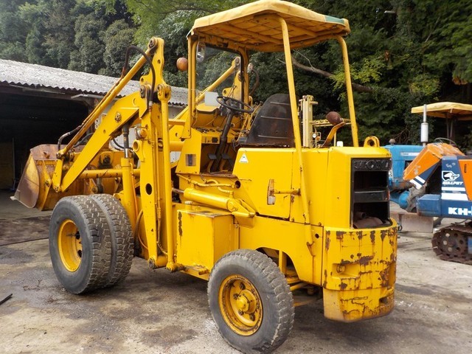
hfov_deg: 60.0
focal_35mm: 30
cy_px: 177
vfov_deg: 46.8
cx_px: 236
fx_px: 409
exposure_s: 1/160
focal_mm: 4.1
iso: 125
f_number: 3.3
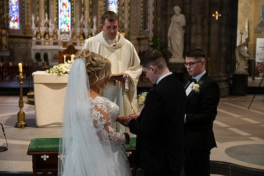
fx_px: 411
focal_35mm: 56
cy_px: 88
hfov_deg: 35.6
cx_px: 132
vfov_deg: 24.2
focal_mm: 56
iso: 1250
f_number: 3.5
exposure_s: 1/160
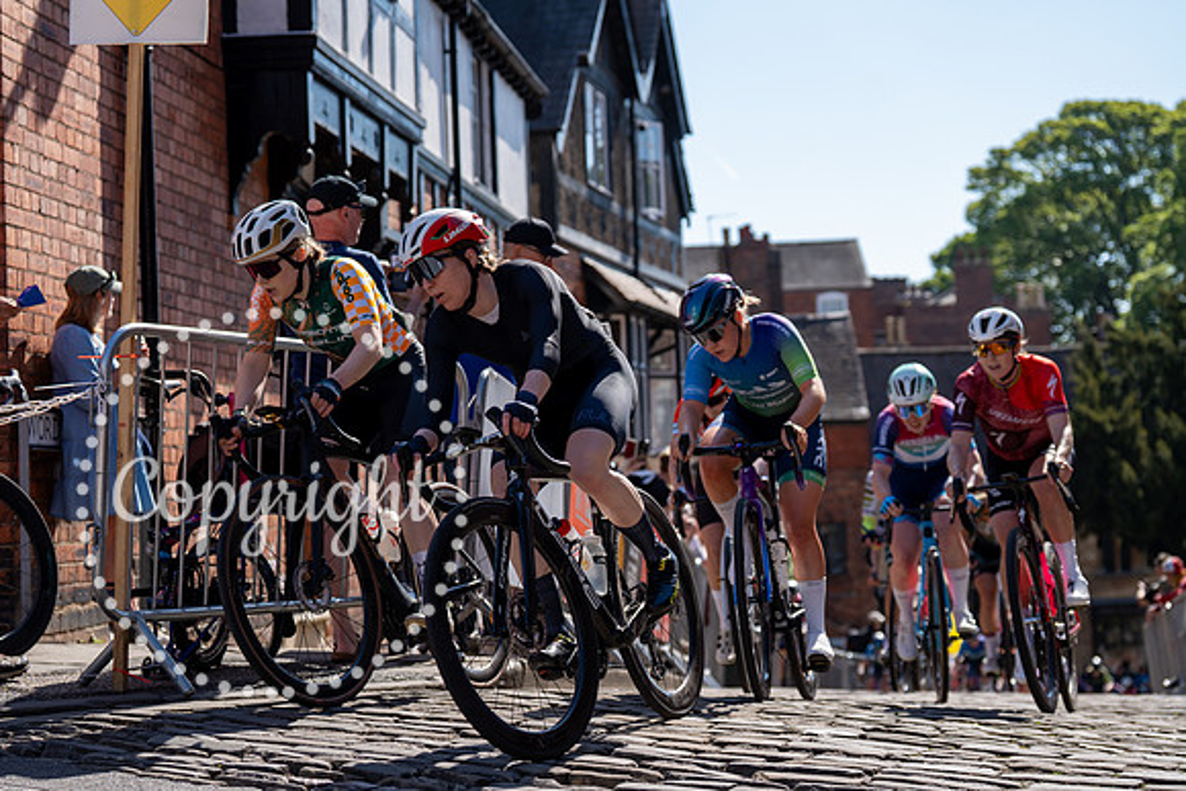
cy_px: 396
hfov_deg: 28.8
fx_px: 2307
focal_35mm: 70
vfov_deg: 19.5
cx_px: 593
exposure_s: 1/1000
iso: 100
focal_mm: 70
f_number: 3.5
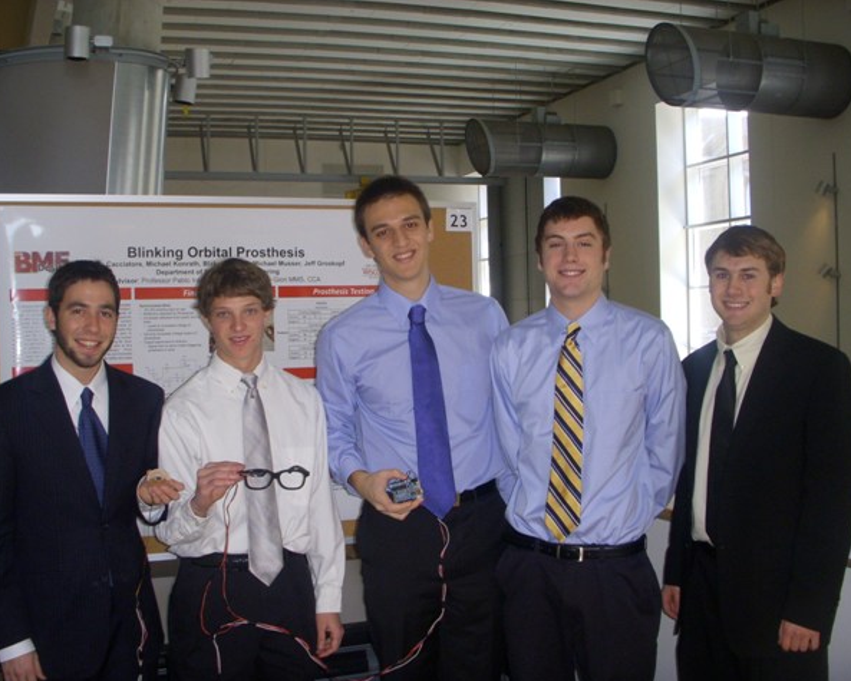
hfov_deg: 45.8
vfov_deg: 37.4
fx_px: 1008
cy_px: 343
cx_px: 408
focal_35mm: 40
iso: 200
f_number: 3.3
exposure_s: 1/60
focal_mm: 6.3
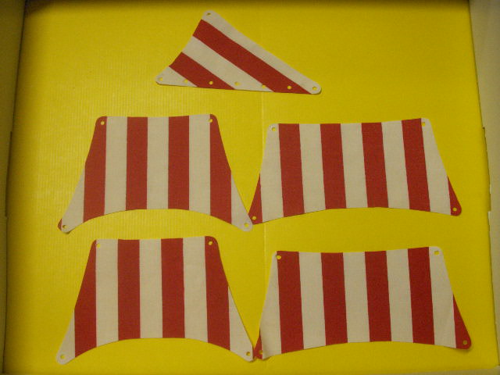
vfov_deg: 38.7
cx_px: 250
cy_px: 188
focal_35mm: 37
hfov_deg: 50.1
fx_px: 534
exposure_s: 1/13
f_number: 3.5
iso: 160
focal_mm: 7.7
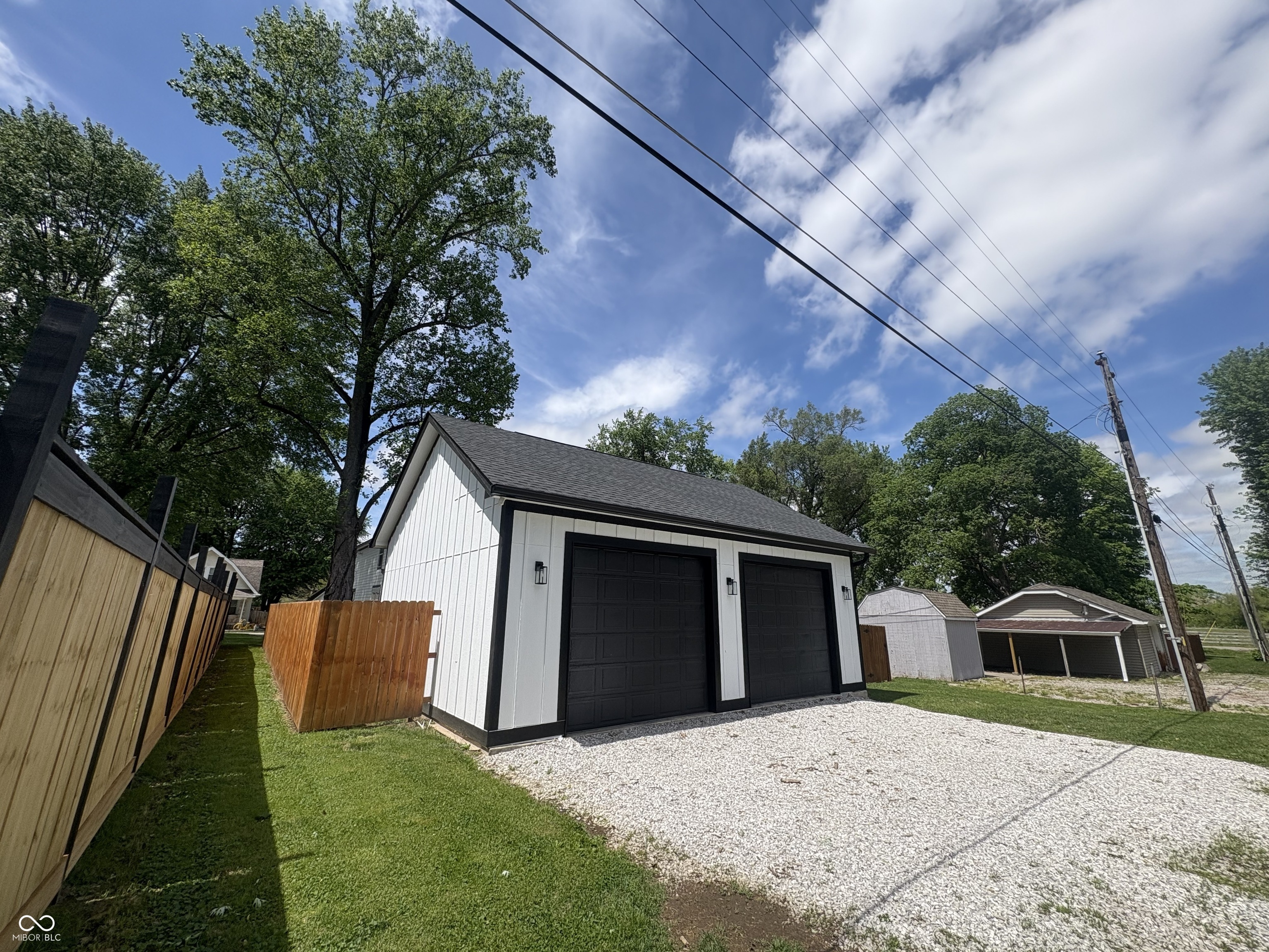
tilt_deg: +13.5
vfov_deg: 85.7
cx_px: 634
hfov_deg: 102.1
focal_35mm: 14
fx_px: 513
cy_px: 476
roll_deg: +0.9
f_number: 2.2
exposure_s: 1/2342
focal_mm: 2.22
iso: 50
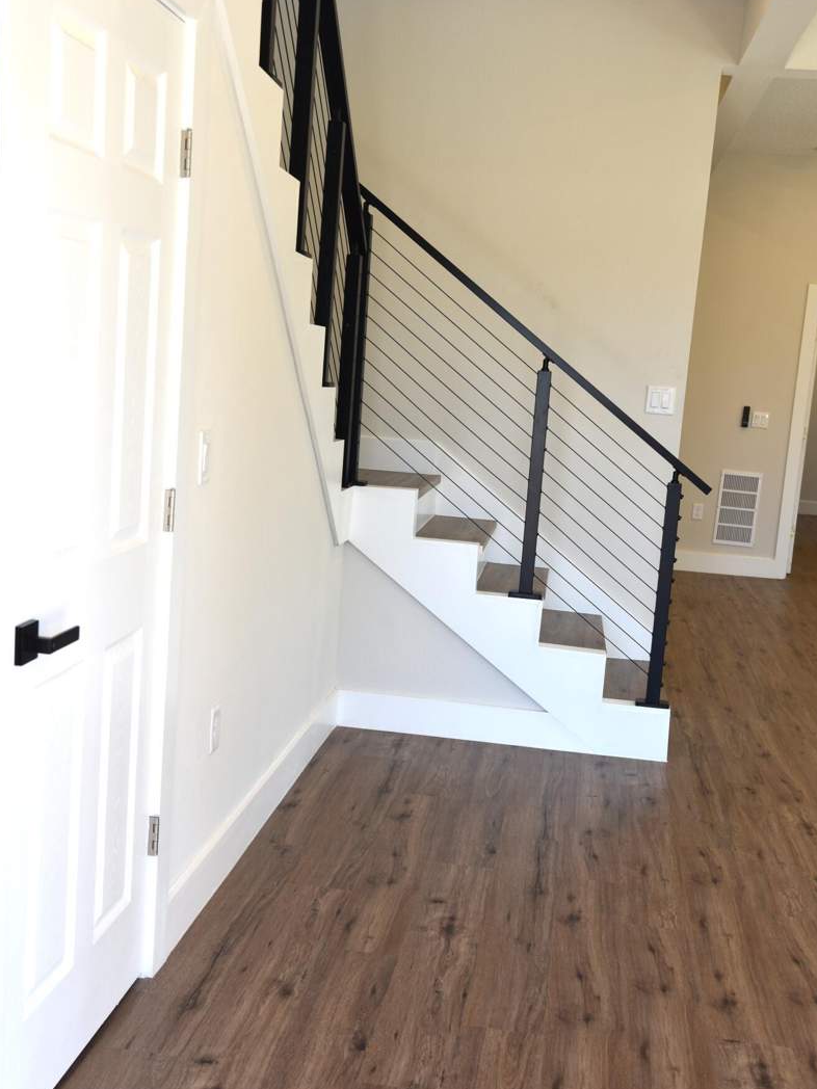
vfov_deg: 42.9
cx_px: 411
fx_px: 1385
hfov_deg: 32.9
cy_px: 580
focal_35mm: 44
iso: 400
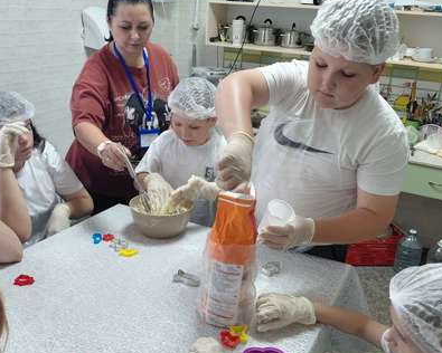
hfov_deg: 52.8
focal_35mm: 34
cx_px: 200
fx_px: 445
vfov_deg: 43.3
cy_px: 197
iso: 200
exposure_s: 1/60
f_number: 1.8
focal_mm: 4.69
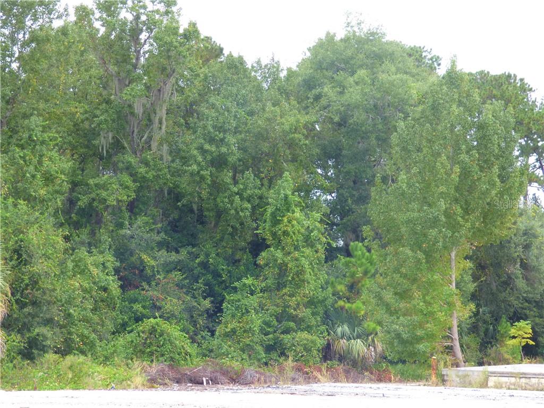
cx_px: 272
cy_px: 204
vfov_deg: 15.9
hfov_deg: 21.1
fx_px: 1462
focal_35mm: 93
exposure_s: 1/60
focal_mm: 15.56
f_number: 4.6
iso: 125
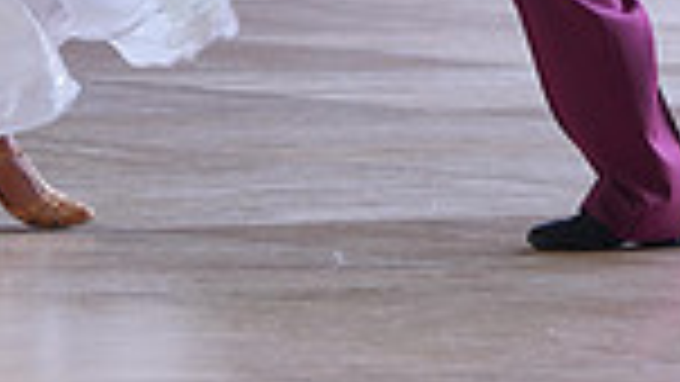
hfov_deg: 3.9
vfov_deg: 2.2
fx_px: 9919
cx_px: 426
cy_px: -458
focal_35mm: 550
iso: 1000
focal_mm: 137
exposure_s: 1/250
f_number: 5
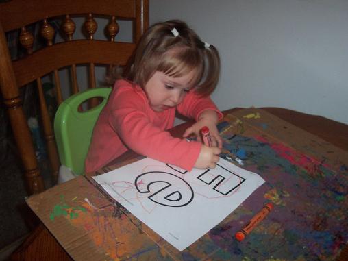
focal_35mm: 37
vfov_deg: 38.7
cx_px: 174
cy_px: 130
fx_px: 372
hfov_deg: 50.1
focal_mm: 5.6
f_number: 2.8
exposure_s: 1/60
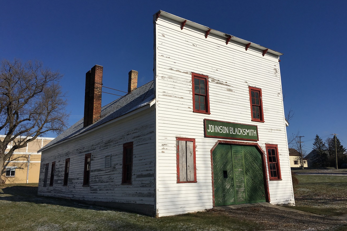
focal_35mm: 31
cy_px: 114
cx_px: 177
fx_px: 299
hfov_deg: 60.3
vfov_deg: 42.3
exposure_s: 1/5917
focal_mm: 4.15
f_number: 2.2
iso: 25
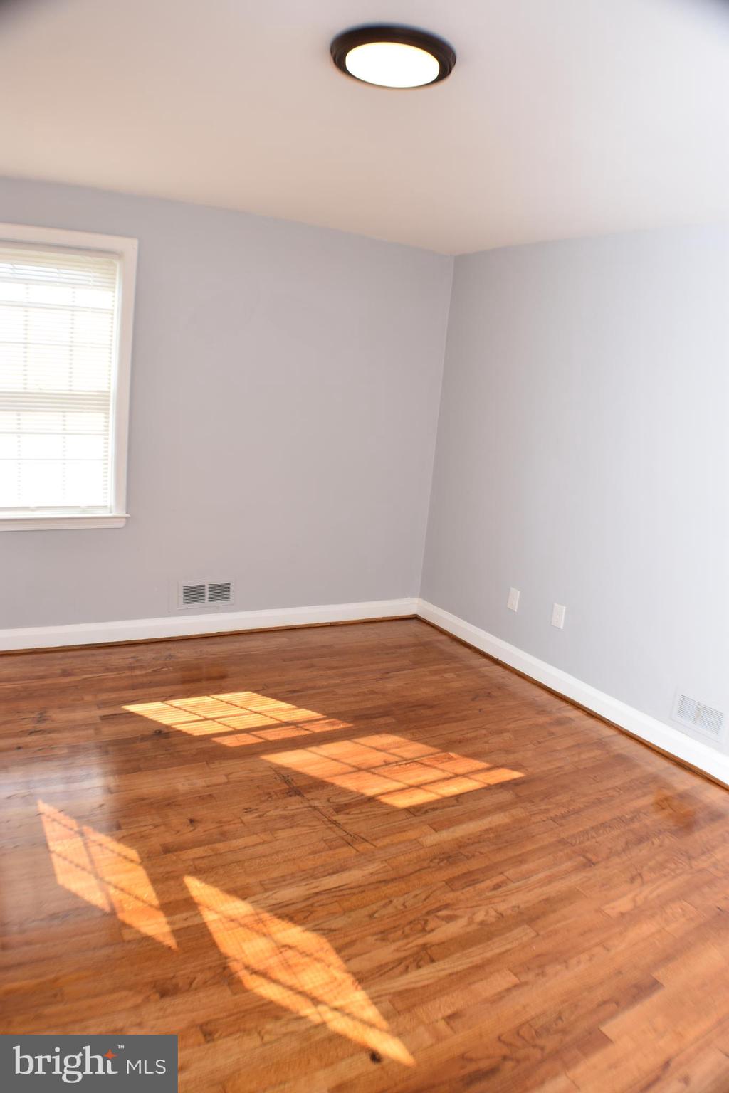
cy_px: 546
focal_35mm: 32
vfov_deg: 59.5
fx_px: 957
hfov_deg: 41.7
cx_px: 364
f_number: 5.6
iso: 200
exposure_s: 1/125
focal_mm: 21
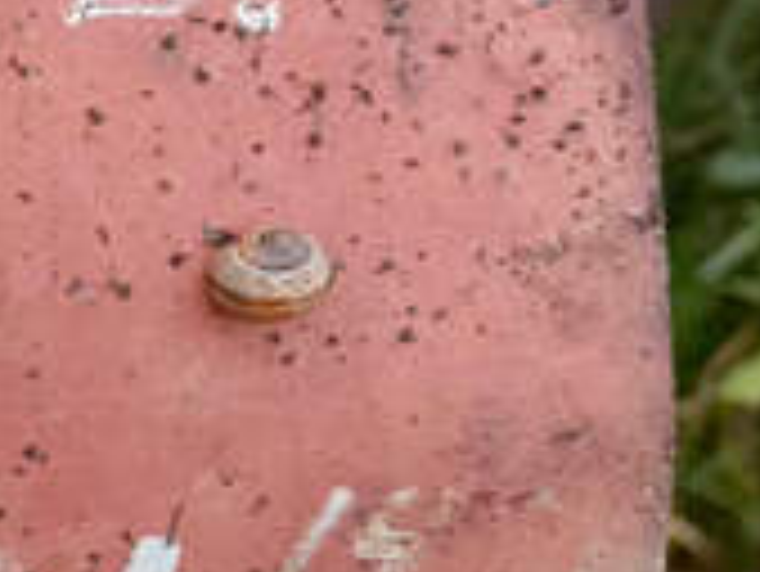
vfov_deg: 12.6
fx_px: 2593
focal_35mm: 118
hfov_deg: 13.7
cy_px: 360
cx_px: -841
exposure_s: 1/100
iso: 137
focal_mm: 4.76
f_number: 1.69
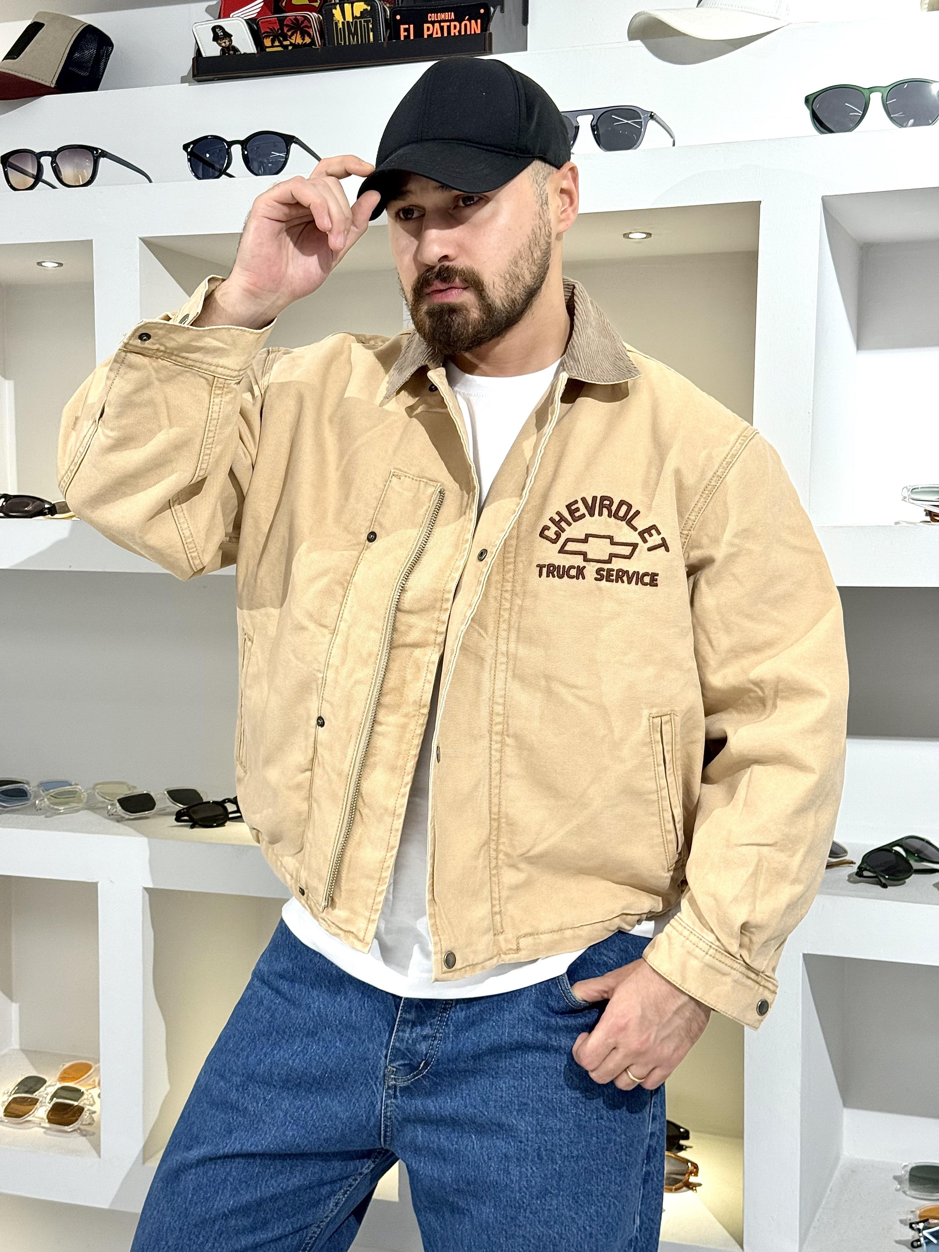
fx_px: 1736
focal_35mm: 48
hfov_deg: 30.3
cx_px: 470
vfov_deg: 39.7
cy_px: 626
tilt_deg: -3.5
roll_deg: -0.9
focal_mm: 6.76
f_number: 1.78
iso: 80
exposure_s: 1/100
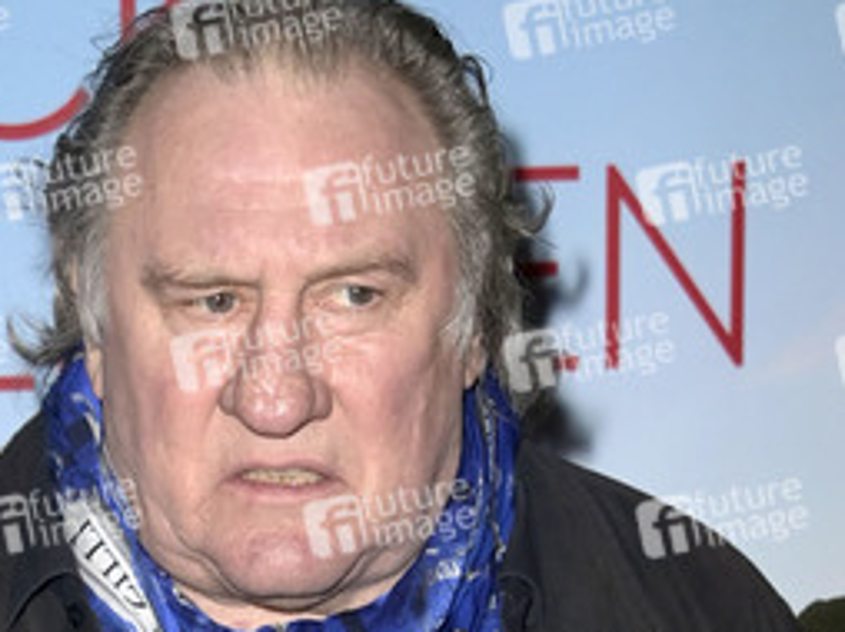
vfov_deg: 15.7
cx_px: 301
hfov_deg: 20.8
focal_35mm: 94
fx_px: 2292
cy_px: 436
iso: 640
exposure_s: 1/250
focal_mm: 55
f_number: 5.6
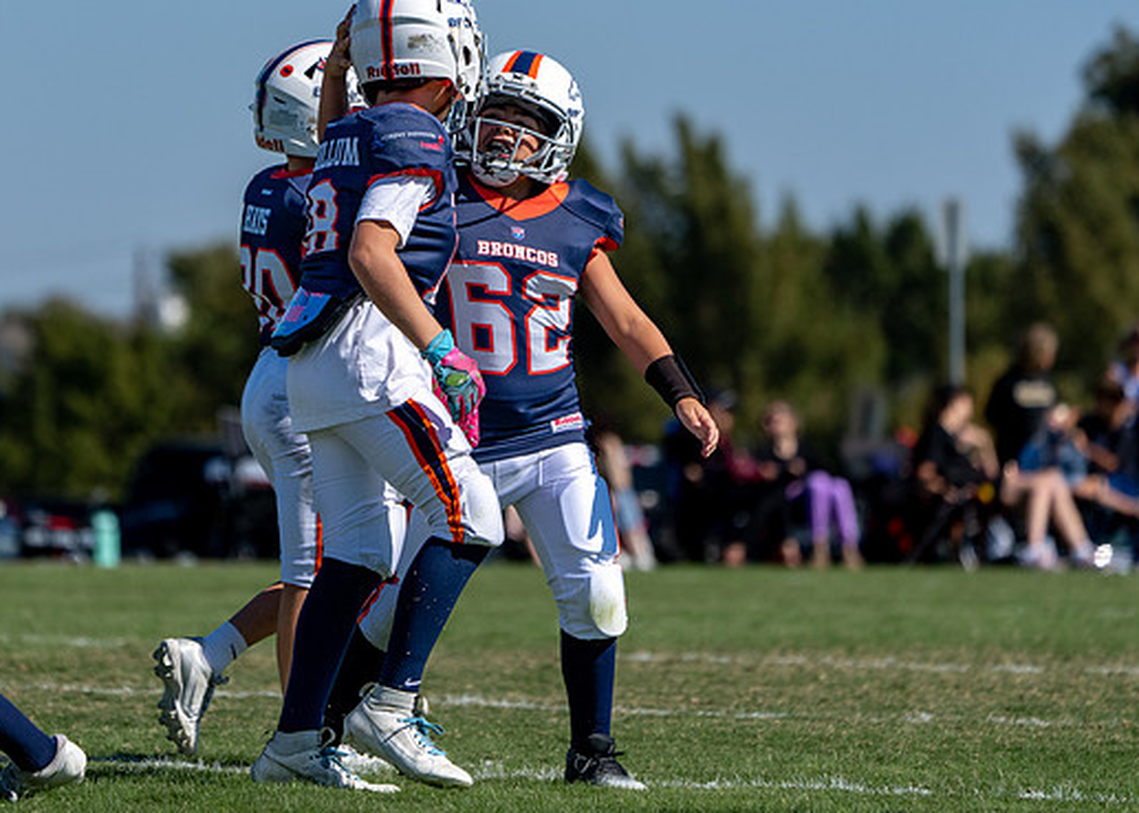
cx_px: 381
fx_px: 13227
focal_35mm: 409
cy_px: 296
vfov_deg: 3.5
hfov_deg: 4.9
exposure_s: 1/2500
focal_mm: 291
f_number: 5.6
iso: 250
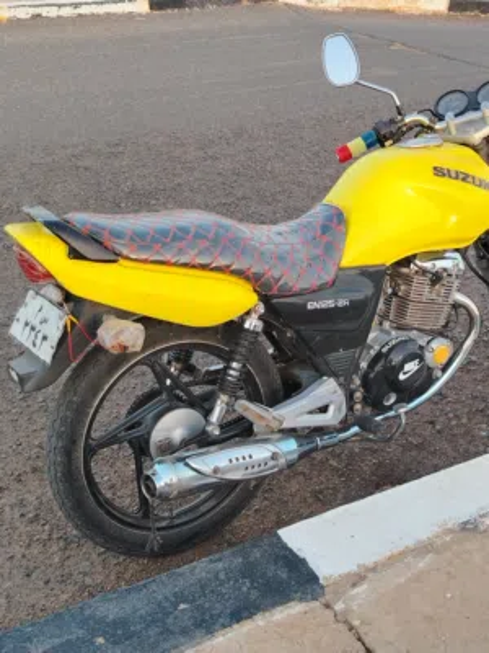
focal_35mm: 47
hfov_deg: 30.9
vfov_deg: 40.4
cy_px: 326
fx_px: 885
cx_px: 244
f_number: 1.75
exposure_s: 1/100
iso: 160
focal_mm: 5.25
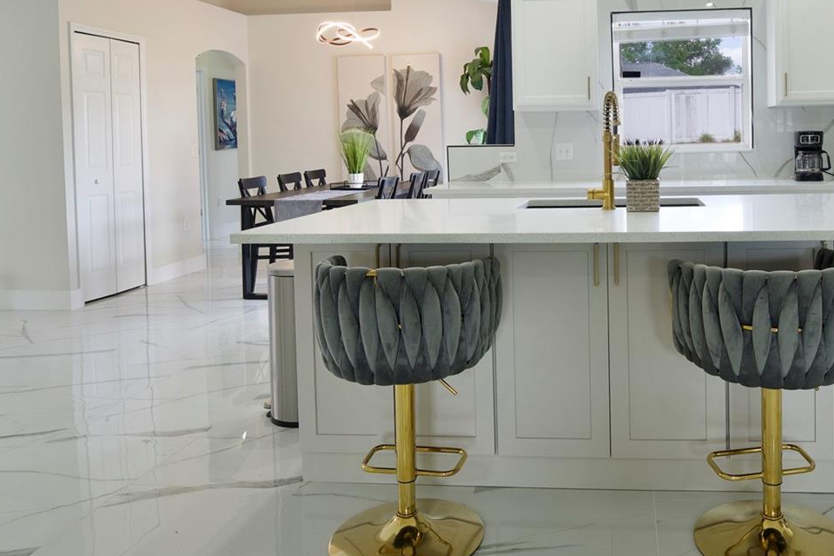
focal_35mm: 30
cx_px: 579
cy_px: 167
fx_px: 695
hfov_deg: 60.0
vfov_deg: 42.7
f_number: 5.6
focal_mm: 12
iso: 250
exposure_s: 1/13
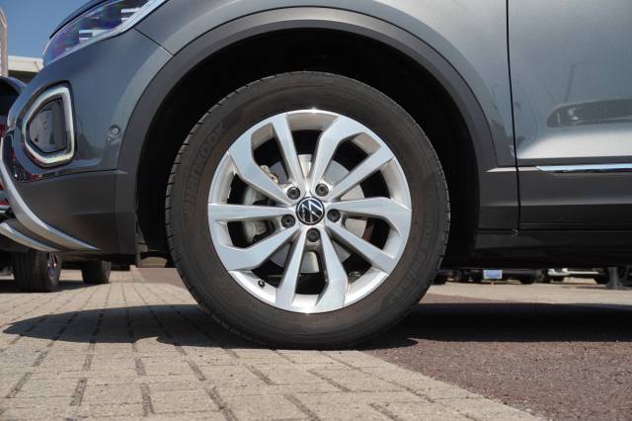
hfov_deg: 42.3
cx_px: 316
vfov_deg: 28.9
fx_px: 816
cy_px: 210
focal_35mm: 46
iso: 400
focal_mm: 31
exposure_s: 1/1000
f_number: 6.3
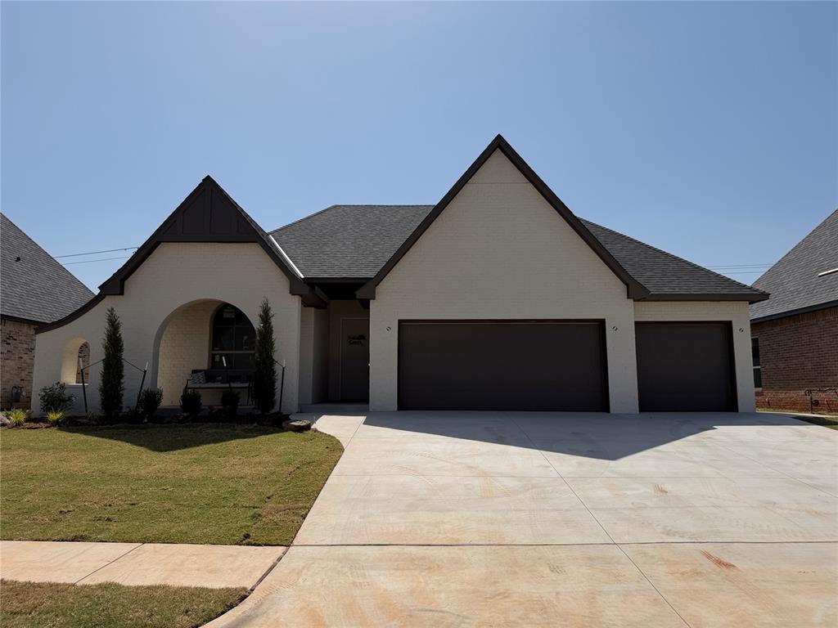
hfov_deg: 71.6
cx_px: 419
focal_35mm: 24
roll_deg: +0.3
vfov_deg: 56.8
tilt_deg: +7.7
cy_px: 314
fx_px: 581
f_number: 1.78
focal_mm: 6.76
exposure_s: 1/9091
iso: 80
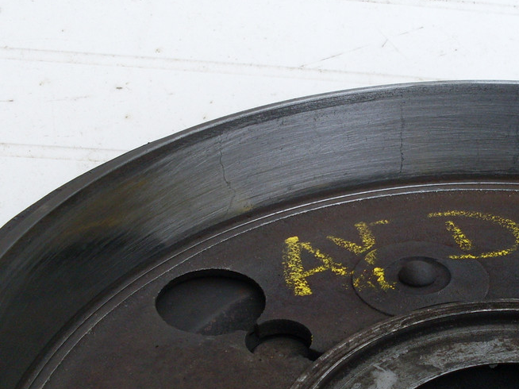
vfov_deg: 23.6
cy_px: 245
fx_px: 929
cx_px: 360
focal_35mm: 62
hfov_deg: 30.9
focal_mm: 6.3
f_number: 2.8
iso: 80
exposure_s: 1/180
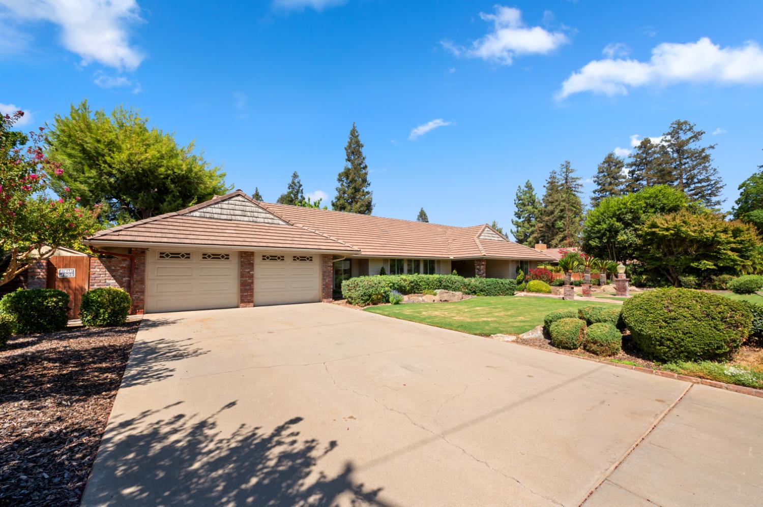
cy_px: 254
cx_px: 382
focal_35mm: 14
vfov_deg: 81.1
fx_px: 297
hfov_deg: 104.3
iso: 250
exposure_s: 1/250
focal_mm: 14
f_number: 9
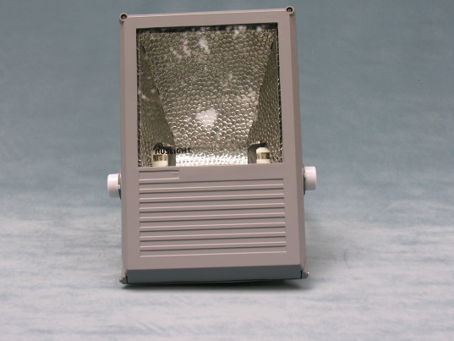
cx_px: 201
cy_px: 149
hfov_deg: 21.1
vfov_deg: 15.9
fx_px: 1220
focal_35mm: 93
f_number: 3.8
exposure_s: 1/44.5
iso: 50
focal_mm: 19.8
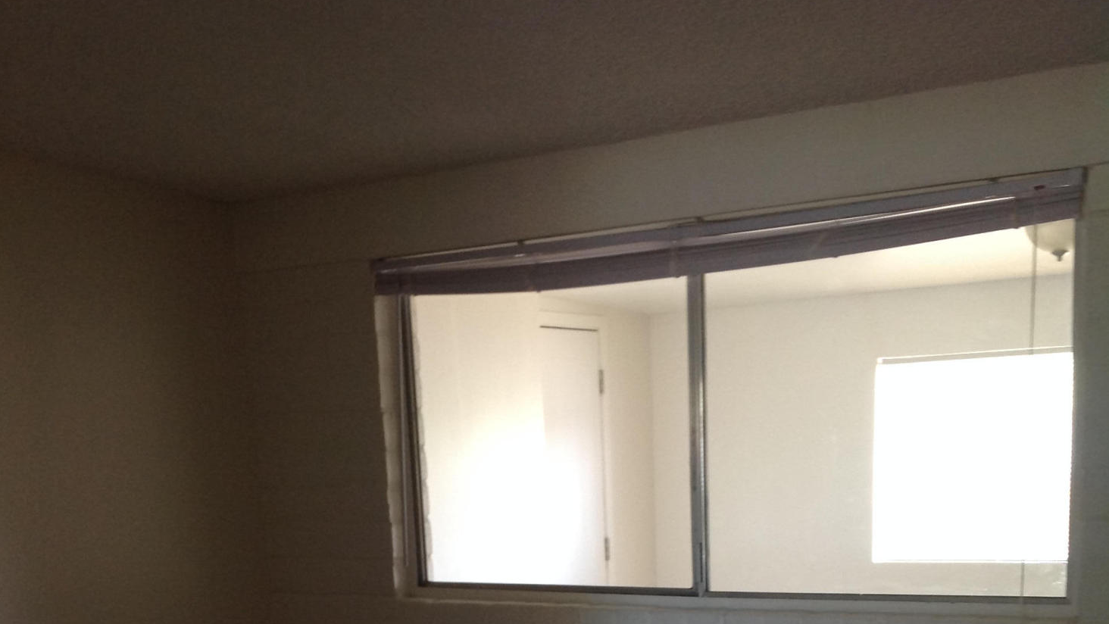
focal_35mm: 52
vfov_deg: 21.8
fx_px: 1529
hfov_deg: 39.9
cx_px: 545
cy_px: 699
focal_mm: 4.28
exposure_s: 1/15
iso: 100
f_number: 2.4
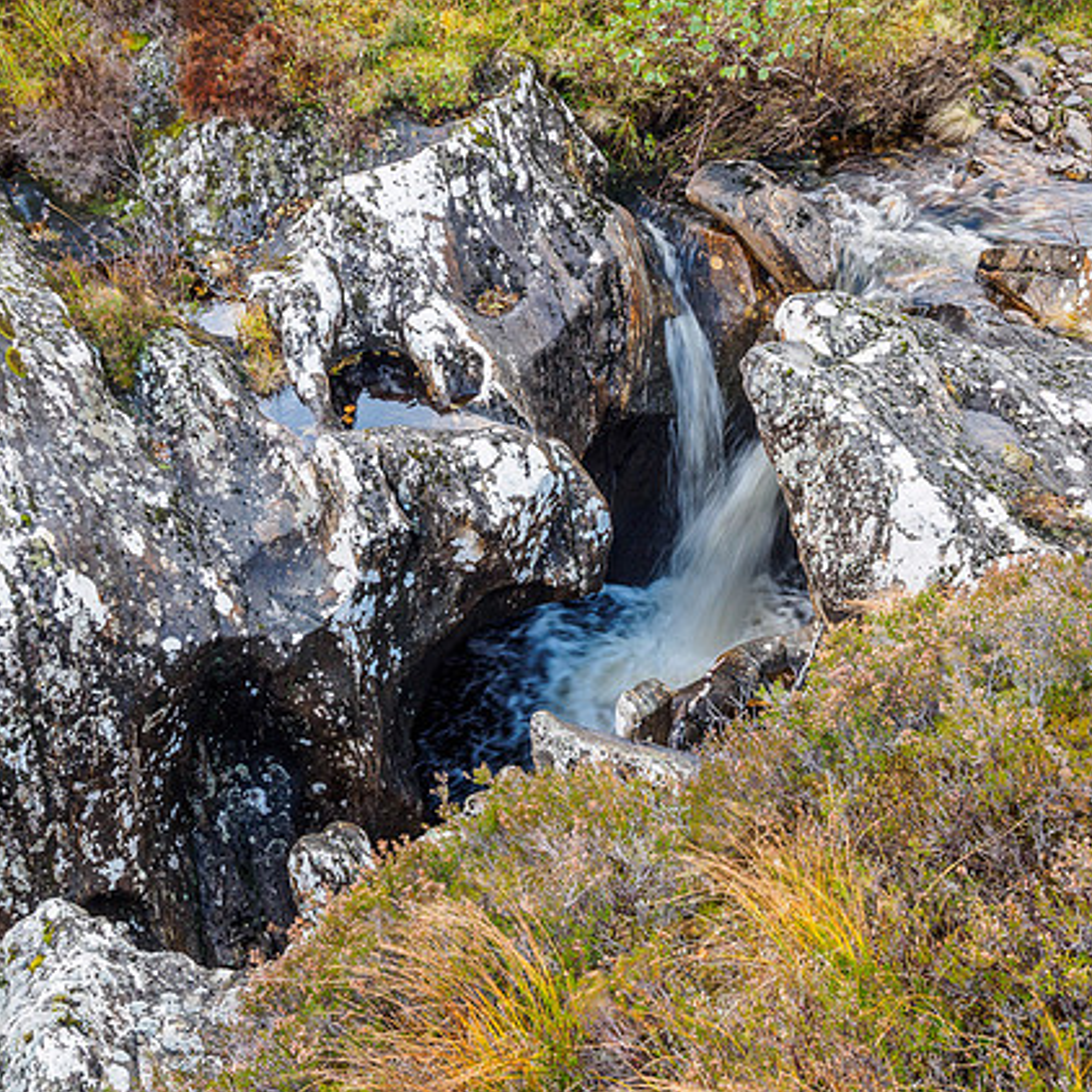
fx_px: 1213
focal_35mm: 34
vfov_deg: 48.4
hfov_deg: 48.3
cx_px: 616
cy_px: 537
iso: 200
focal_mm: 14
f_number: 6.3
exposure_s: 1/20
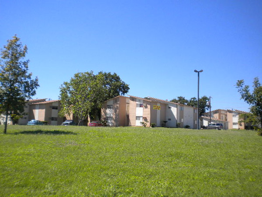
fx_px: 265
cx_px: 131
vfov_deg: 40.7
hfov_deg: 52.6
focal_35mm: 35
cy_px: 98
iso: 80
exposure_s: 1/543
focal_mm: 6.3
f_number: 4.6
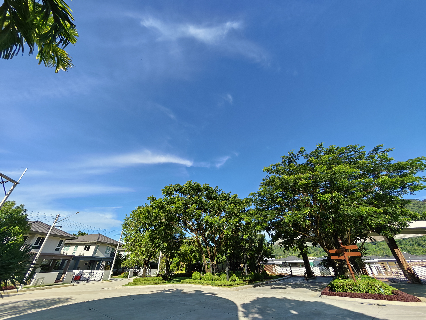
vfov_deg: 94.5
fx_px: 148
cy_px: 160
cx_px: 213
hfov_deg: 110.5
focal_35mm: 12
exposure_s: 1/1200
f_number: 2
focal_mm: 1.82
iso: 50
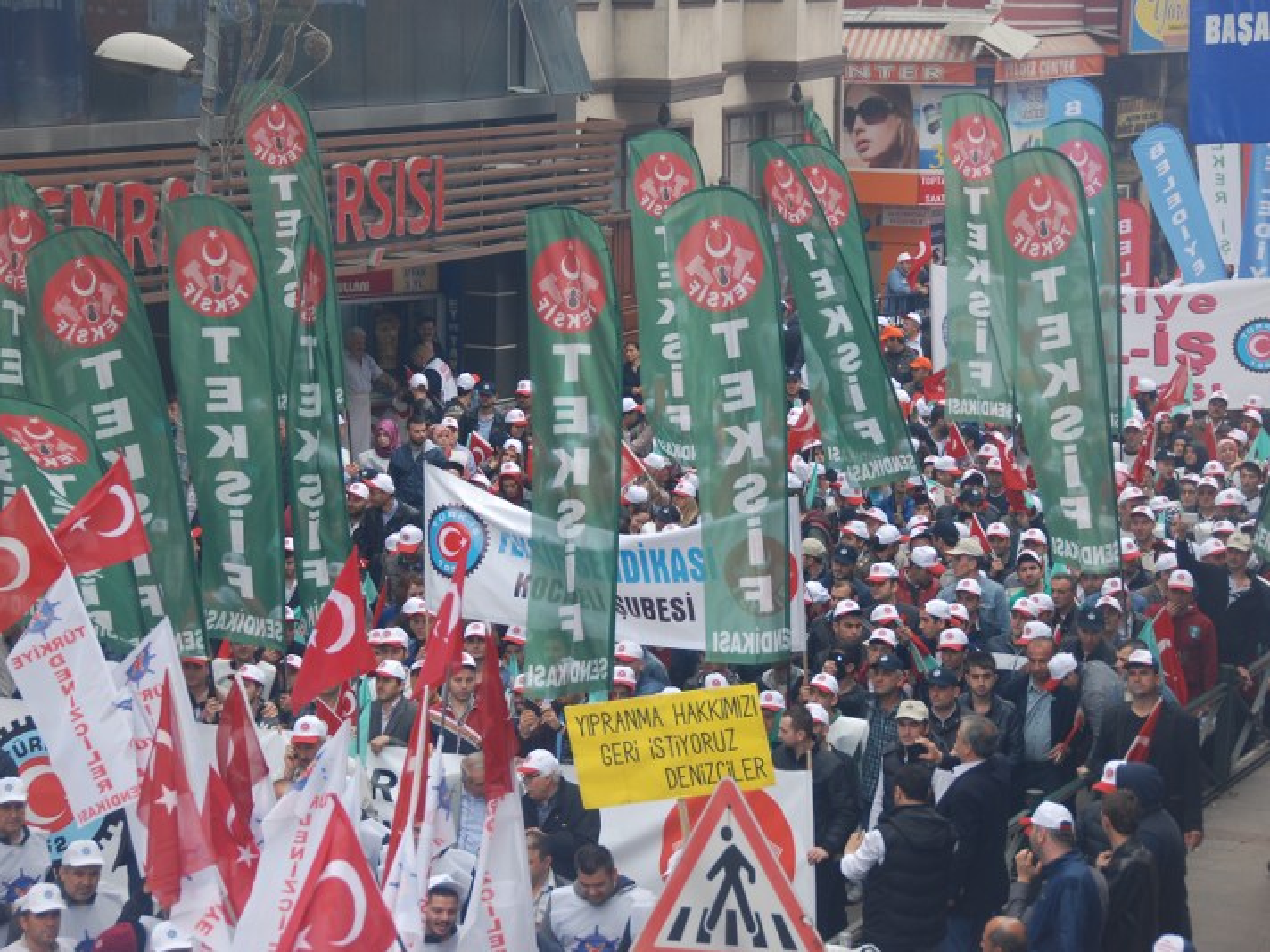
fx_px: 3872
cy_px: 476
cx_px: 642
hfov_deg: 18.6
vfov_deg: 14.0
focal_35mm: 106
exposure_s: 1/160
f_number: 5
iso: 200
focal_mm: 65
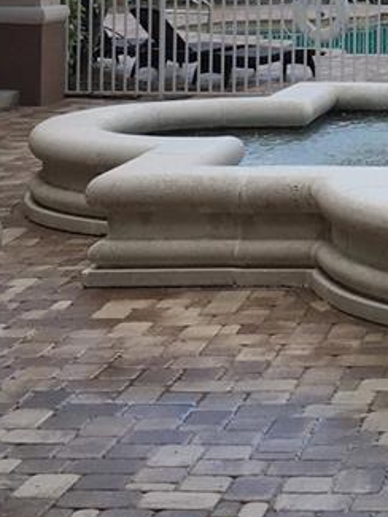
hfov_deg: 13.1
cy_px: -84
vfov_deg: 17.6
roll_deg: +0.2
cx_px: 572
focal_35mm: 107
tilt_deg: +2.6
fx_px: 1598
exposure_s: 1/777
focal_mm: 4.15
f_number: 2.2
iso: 25
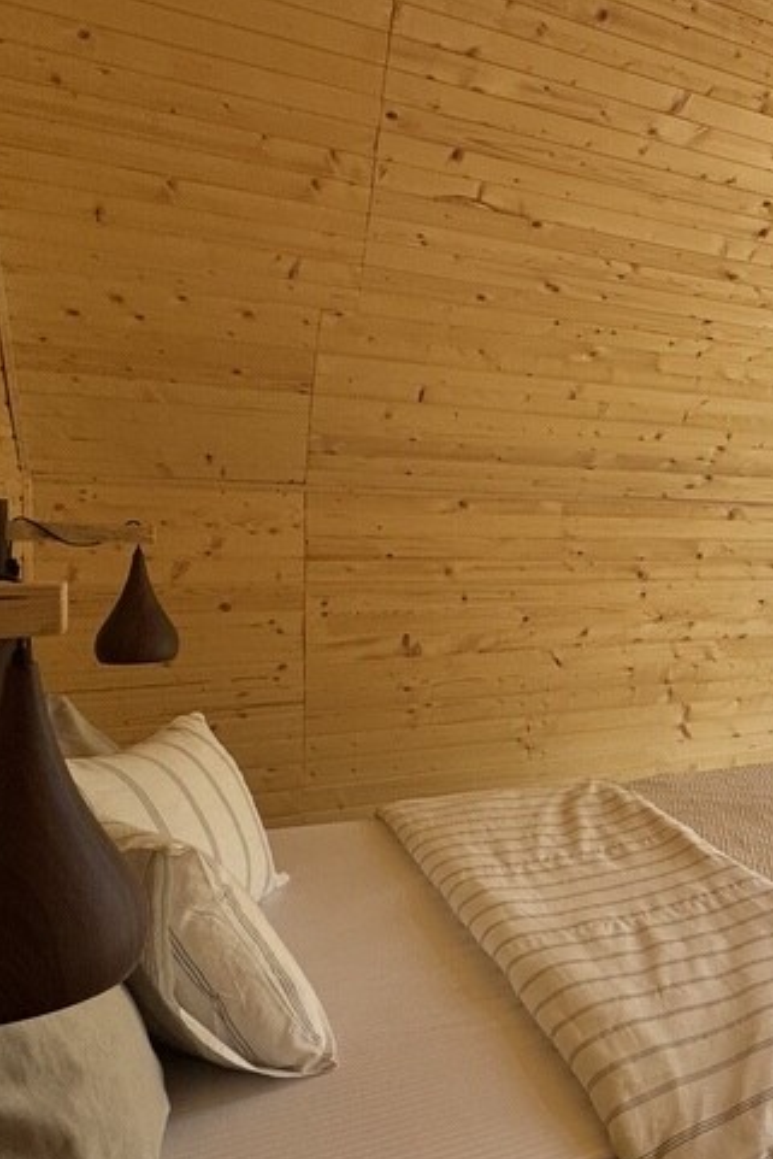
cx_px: 1040
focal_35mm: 31
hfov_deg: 31.2
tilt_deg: -2.1
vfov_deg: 60.3
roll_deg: -1.7
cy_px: 557
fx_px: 998
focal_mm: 2.22
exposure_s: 1/99
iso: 50
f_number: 2.2
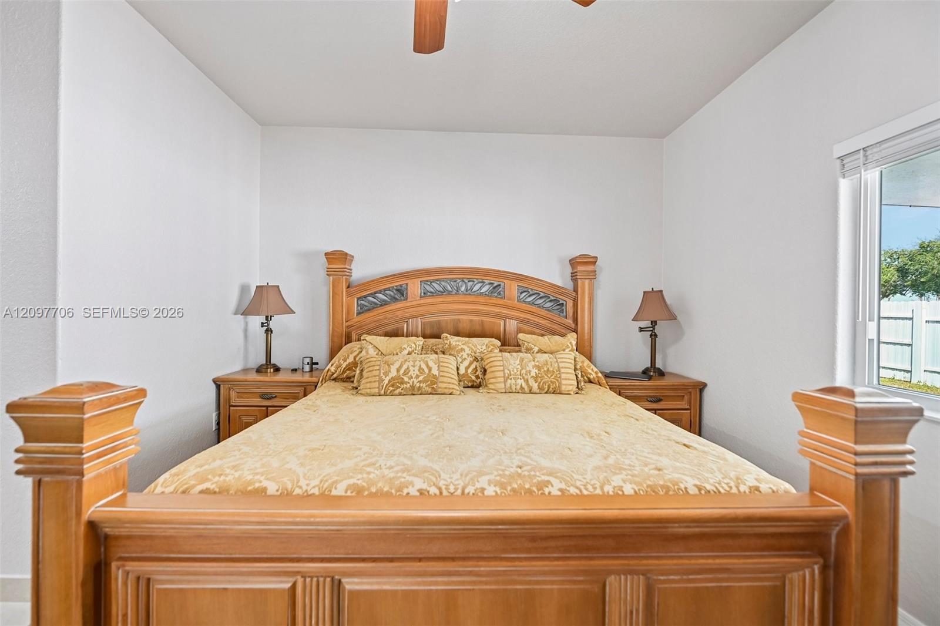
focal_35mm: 14
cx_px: 470
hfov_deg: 104.3
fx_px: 365
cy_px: 313
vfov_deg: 81.2
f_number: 3.5
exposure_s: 1/20
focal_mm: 14
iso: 100
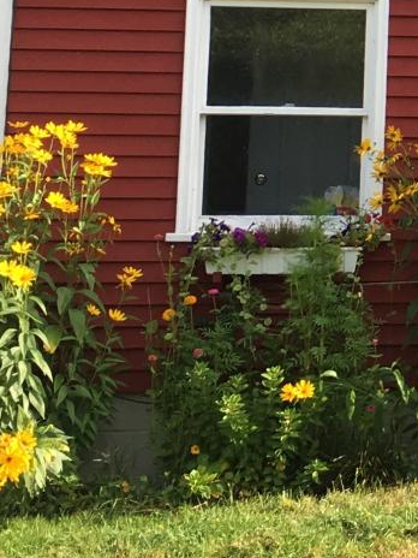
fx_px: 2013
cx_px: 795
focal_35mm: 125
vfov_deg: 15.4
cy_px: -36
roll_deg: +0.4
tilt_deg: +10.5
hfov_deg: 10.9
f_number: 2.2
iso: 25
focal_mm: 4.15
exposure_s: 1/349
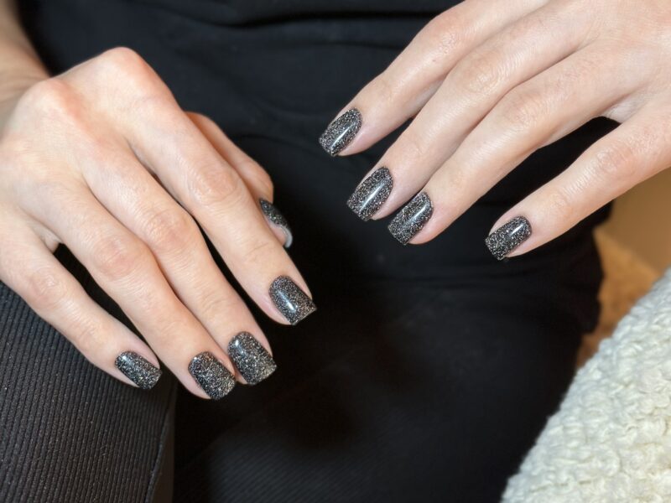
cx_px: 336
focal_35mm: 48
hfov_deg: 39.7
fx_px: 930
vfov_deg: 30.3
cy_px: 252
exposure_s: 1/50
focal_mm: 6.86
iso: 125
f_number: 1.78
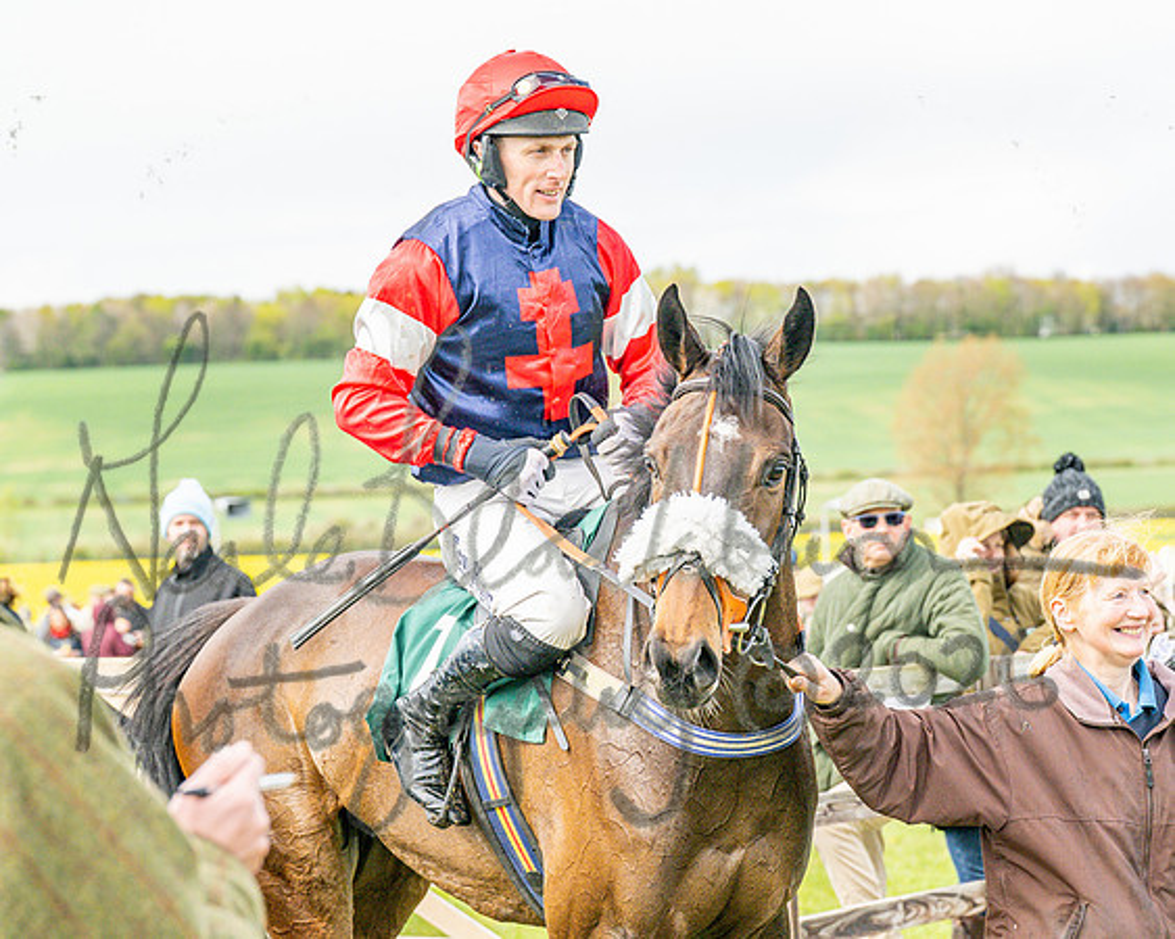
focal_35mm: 126
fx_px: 4386
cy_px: 438
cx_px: 631
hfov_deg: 15.3
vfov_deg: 12.2
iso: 400
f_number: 4
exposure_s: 1/2500
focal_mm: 70
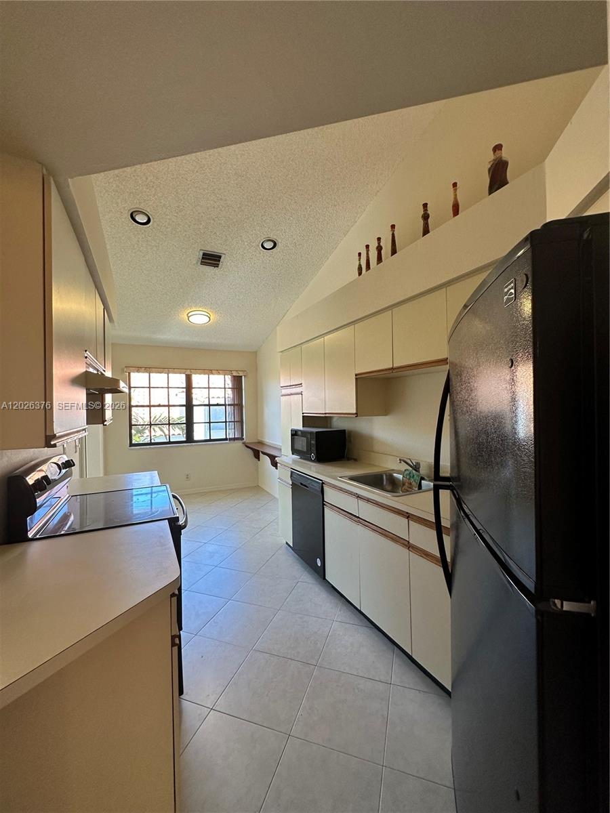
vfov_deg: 102.1
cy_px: 406
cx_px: 305
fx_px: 329
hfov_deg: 85.7
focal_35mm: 14
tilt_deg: +1.0
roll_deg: +1.6
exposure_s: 1/120
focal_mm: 2.22
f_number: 2.2
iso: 160
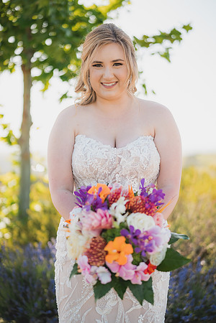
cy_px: 162
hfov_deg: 27.0
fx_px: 450
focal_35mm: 50
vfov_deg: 39.6
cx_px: 108
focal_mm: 50
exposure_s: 1/1600
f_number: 1.4
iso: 125
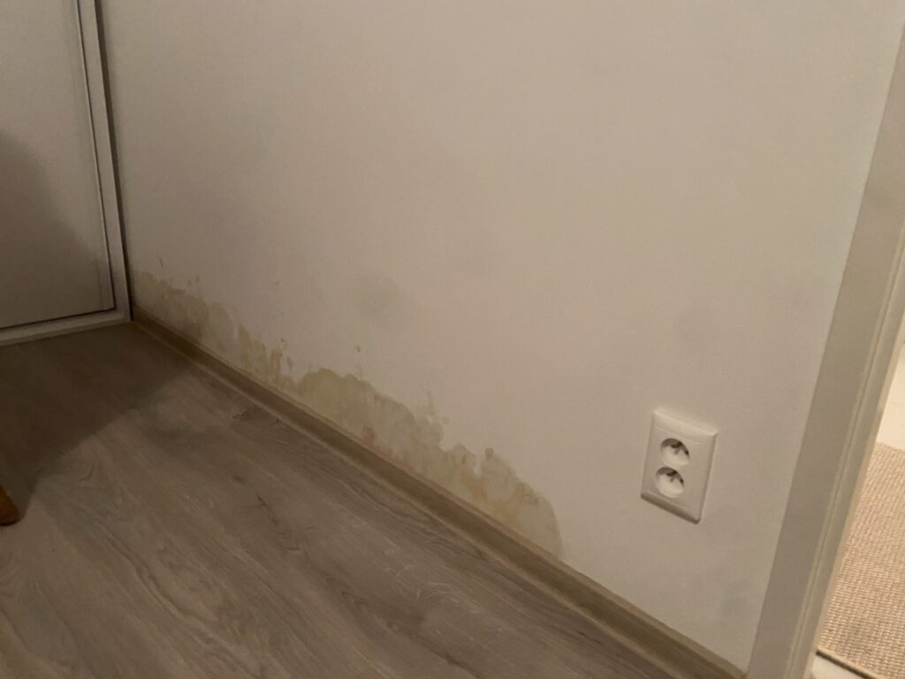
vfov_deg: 53.1
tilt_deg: -20.6
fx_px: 680
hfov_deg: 67.3
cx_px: 452
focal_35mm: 26
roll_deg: -3.5
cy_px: 340
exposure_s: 1/25
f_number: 1.8
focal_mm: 4.25
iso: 640
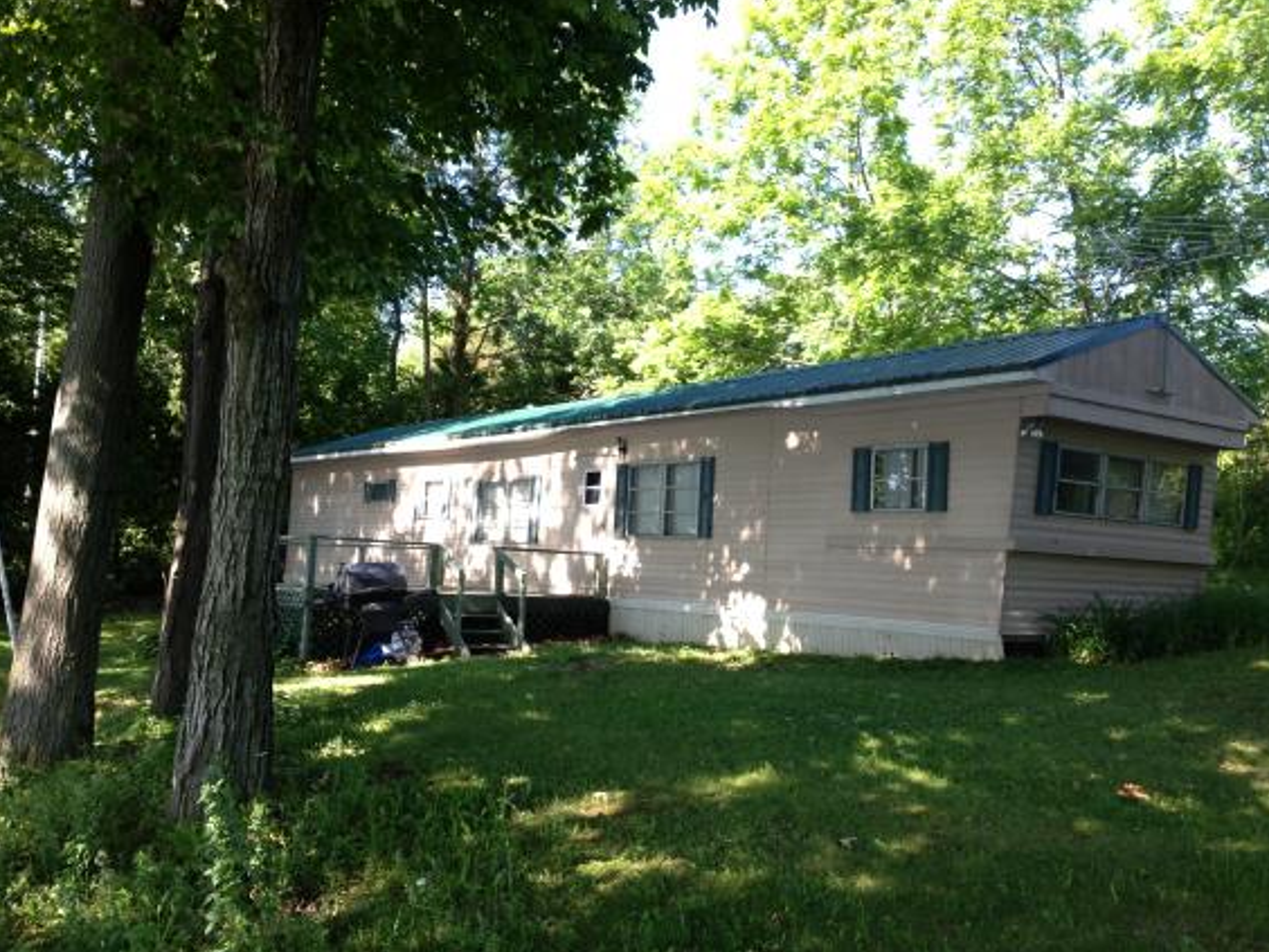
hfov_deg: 51.4
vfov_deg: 39.7
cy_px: 477
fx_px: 1320
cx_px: 646
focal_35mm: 36
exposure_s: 1/218
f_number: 2.4
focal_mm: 4.28
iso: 80
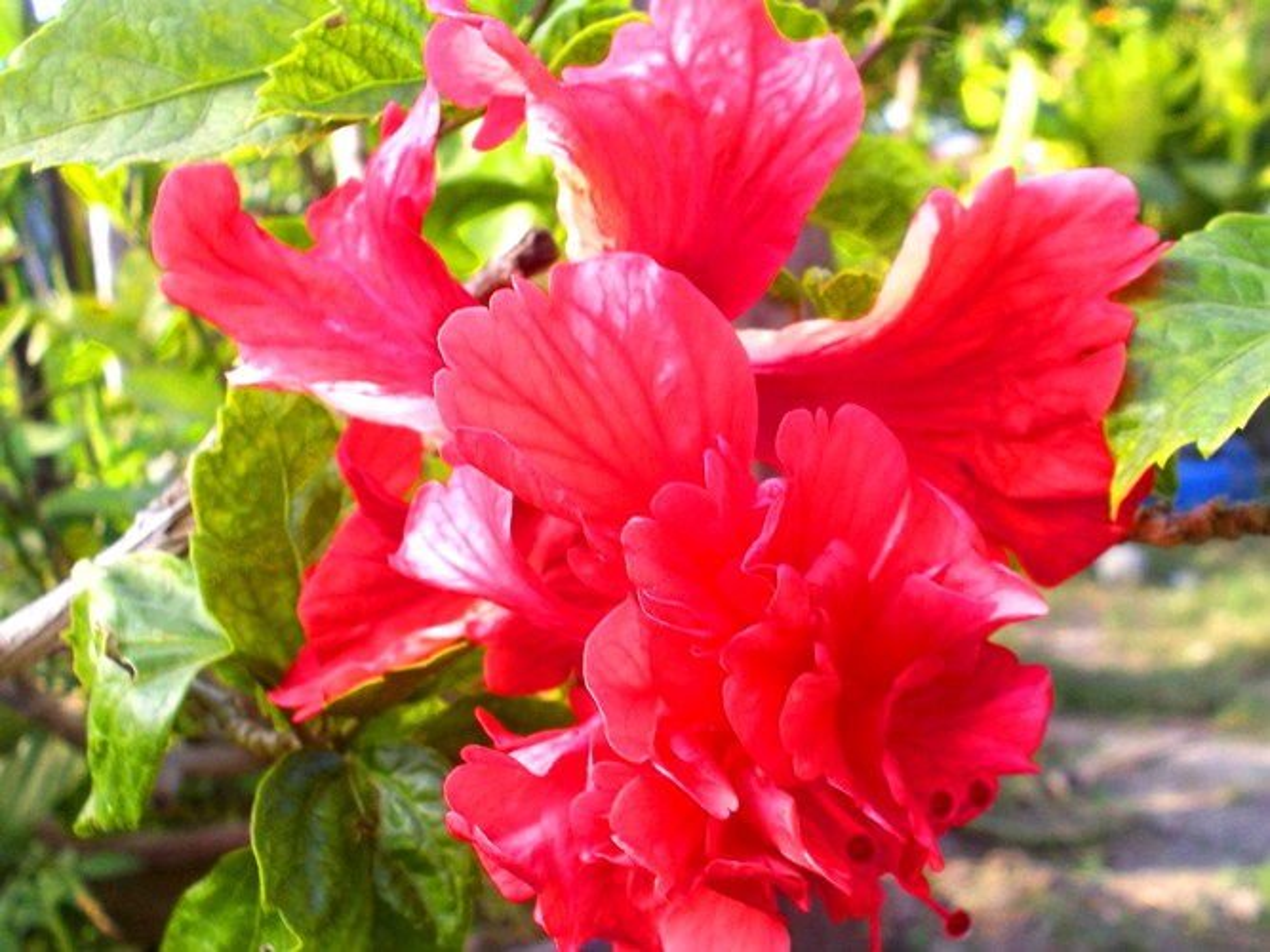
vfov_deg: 48.2
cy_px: 476
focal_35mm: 29
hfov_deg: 61.7
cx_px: 635
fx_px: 1064
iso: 80
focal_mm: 4.1
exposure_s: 1/80
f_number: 3.3
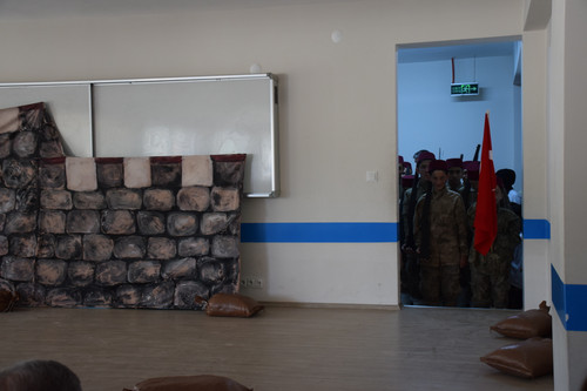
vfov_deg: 28.1
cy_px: 196
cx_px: 294
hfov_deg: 41.1
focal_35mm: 48
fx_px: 782
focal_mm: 32
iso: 900
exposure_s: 1/60
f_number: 4
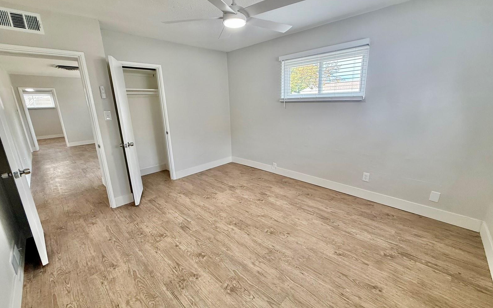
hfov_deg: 101.5
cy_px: 148
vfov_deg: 74.7
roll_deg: +2.5
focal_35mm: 15
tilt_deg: -12.8
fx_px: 202
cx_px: 248
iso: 160
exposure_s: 1/120
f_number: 2.2
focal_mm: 2.22
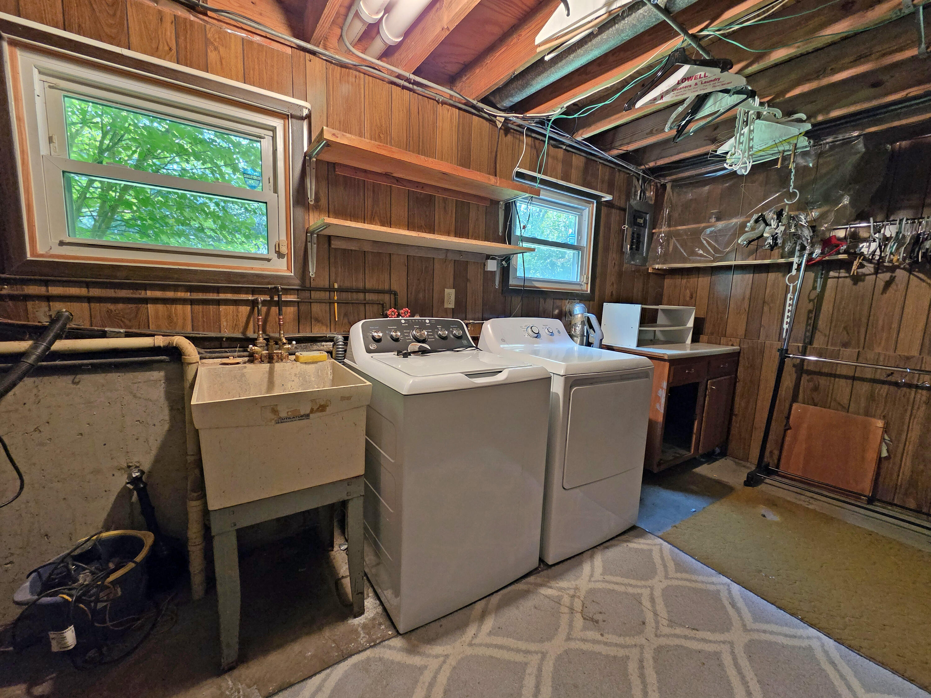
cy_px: 349
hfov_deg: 106.2
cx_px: 466
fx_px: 350
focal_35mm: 13
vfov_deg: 89.9
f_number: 2.2
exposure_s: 1/60
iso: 640
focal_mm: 2.2
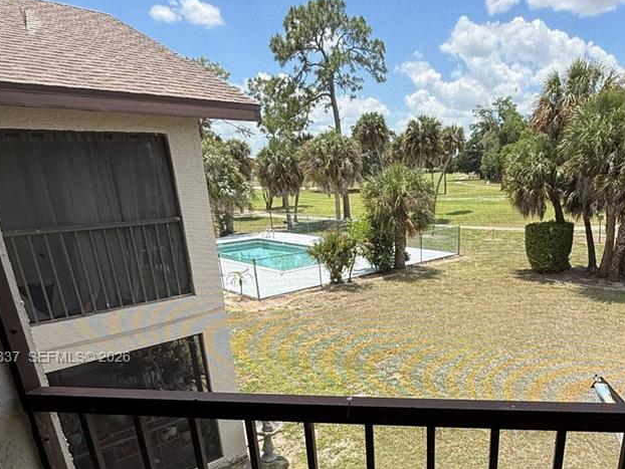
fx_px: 488
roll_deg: +0.8
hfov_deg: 64.2
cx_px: 397
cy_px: 359
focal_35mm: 27
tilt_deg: -20.8
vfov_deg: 49.1
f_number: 2.2
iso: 50
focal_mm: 2.22
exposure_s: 1/985
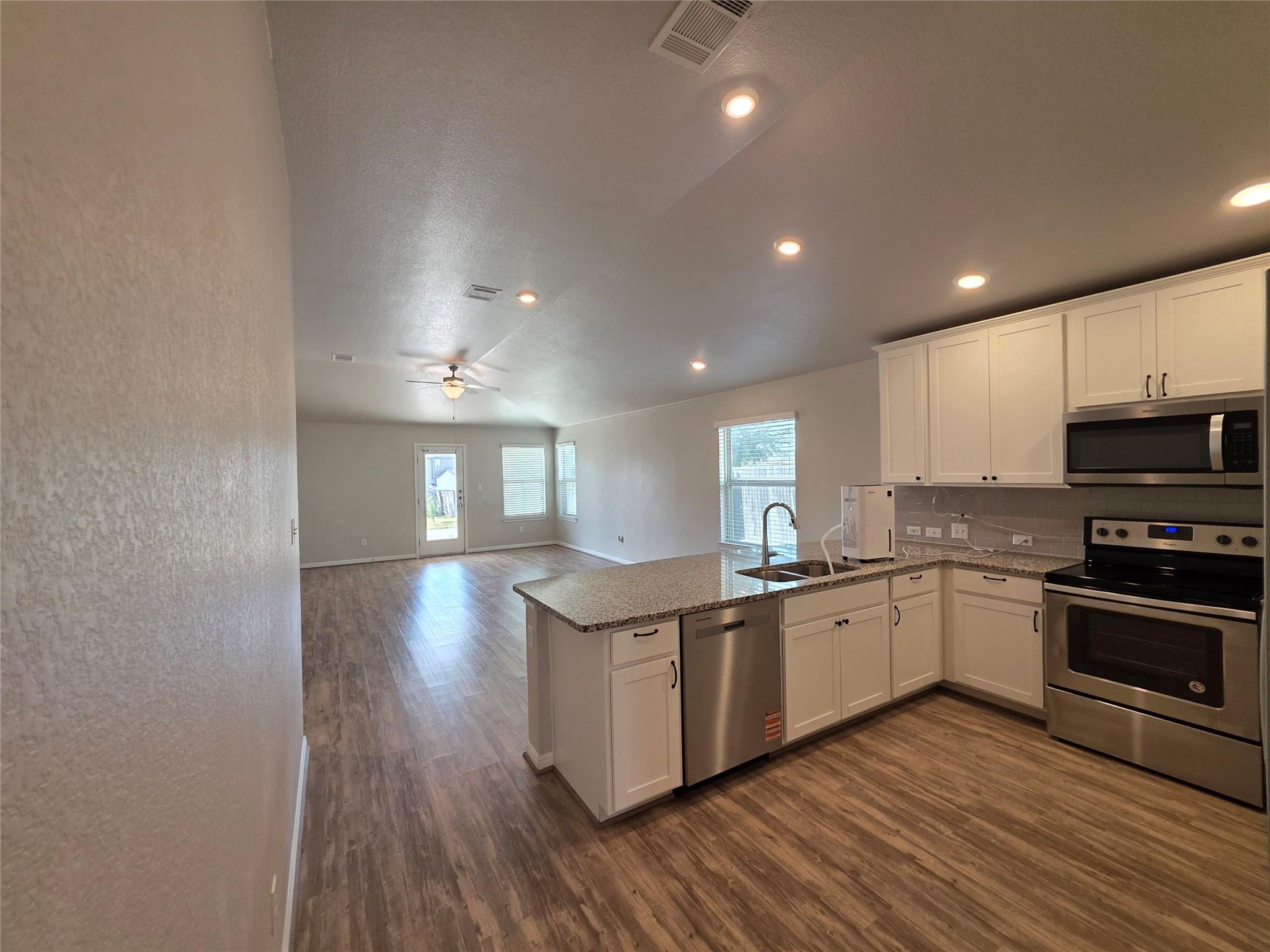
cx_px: 635
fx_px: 477
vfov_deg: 89.9
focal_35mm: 13
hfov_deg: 106.2
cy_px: 476
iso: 125
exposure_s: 1/120
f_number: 1.9
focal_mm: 2.2
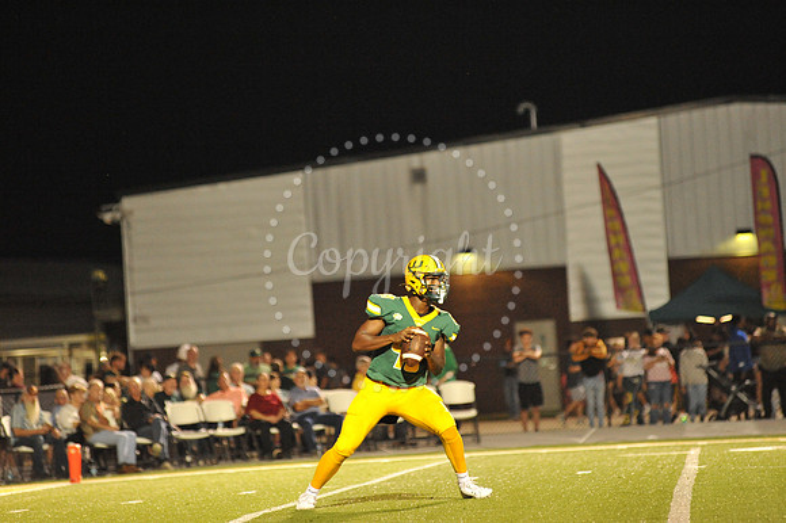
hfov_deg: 10.3
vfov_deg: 6.9
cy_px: 262
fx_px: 4364
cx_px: 393
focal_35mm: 200
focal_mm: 200
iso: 6400
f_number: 4
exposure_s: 1/320
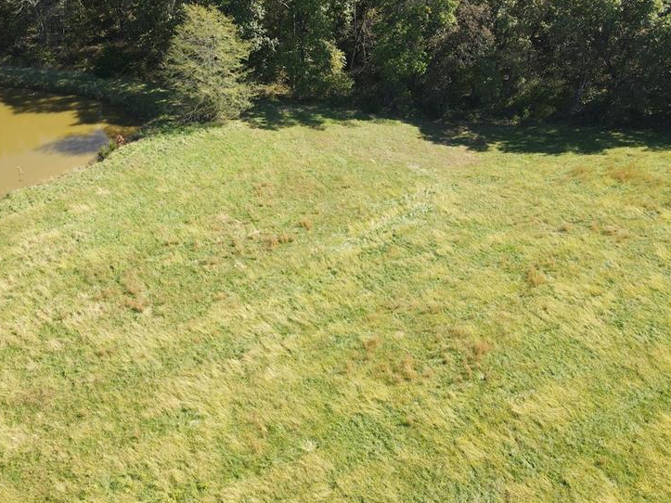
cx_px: 243
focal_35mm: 34
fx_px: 659
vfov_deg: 41.7
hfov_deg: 53.2
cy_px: 230
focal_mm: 4.5
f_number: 2.8
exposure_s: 1/180
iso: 100
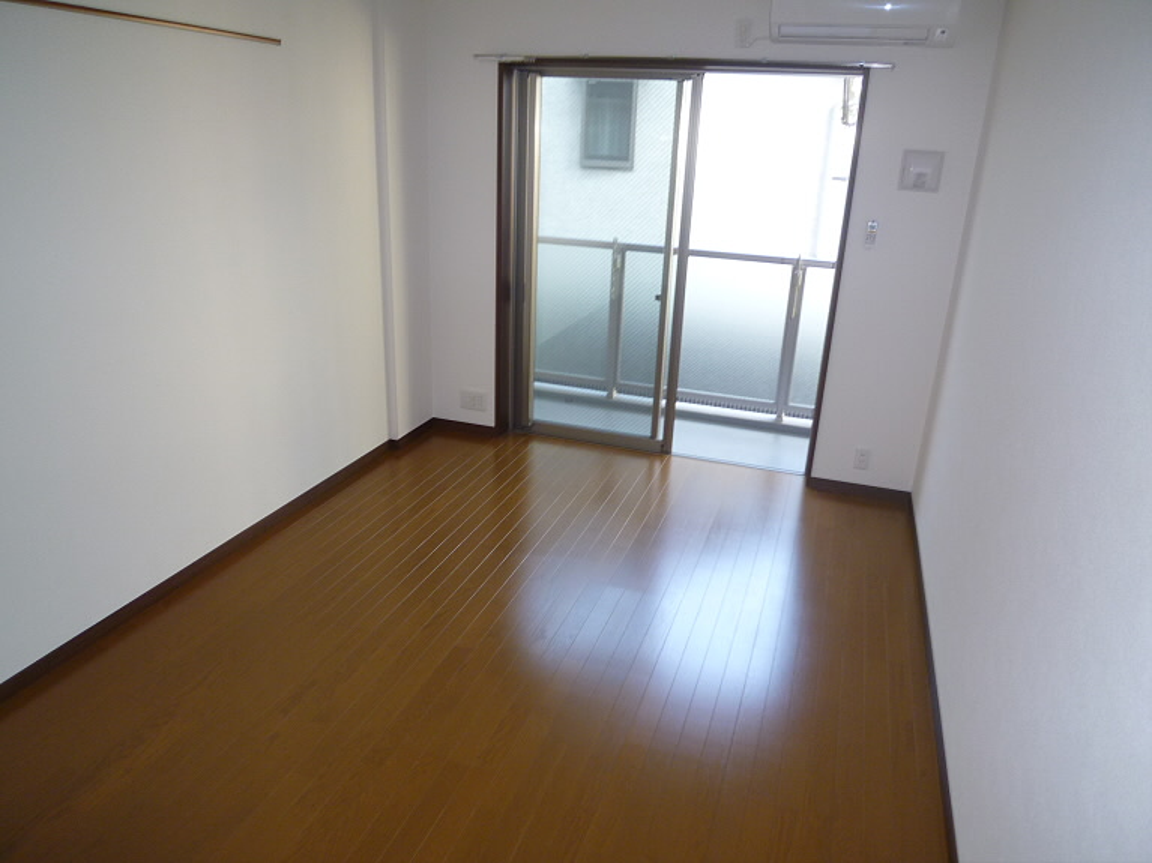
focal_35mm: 24
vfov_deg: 56.8
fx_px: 799
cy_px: 432
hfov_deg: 71.6
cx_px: 576
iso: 100
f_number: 2.2
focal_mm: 4.3
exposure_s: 1/60
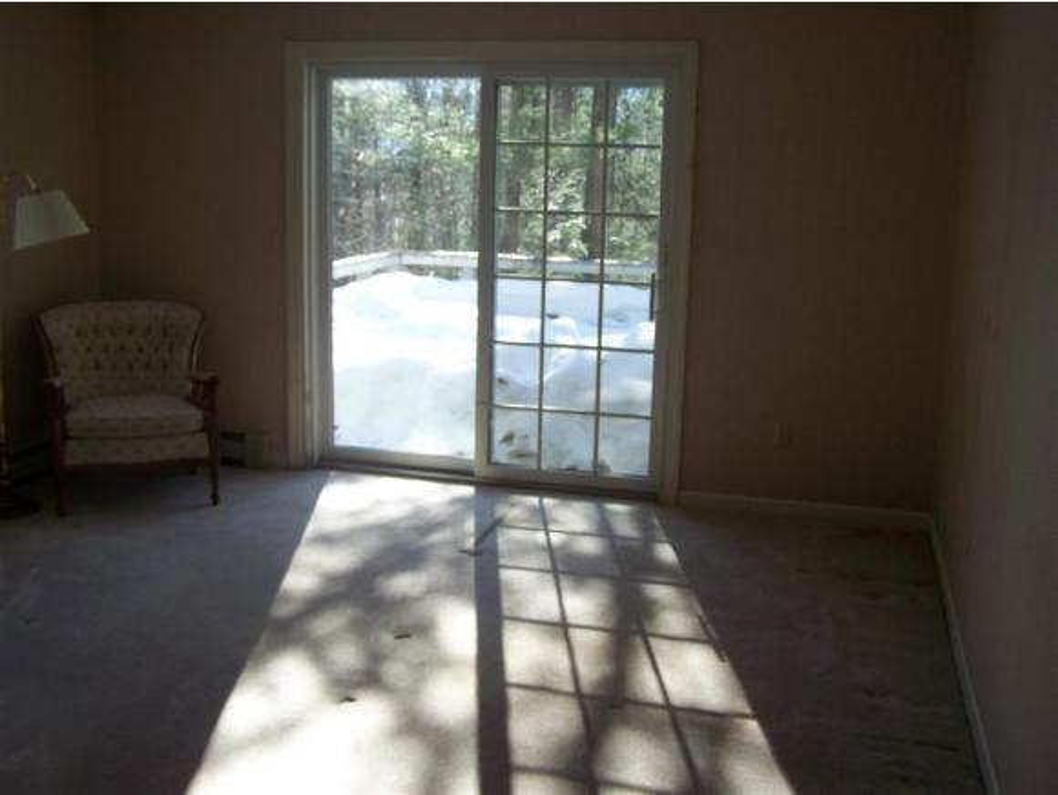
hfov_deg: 48.9
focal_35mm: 38
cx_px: 529
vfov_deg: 37.8
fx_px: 1162
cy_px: 398
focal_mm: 6.3
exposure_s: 1/100
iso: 64
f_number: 2.8
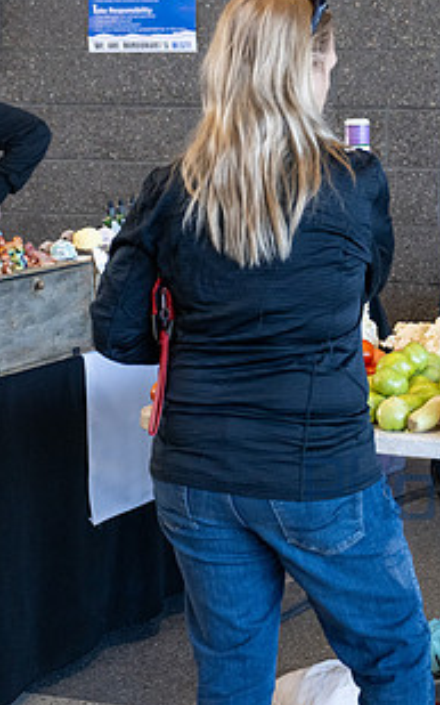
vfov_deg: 20.4
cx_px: 588
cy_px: 146
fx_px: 1939
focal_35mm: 101
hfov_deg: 12.5
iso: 1250
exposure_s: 1/125
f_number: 4
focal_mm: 39
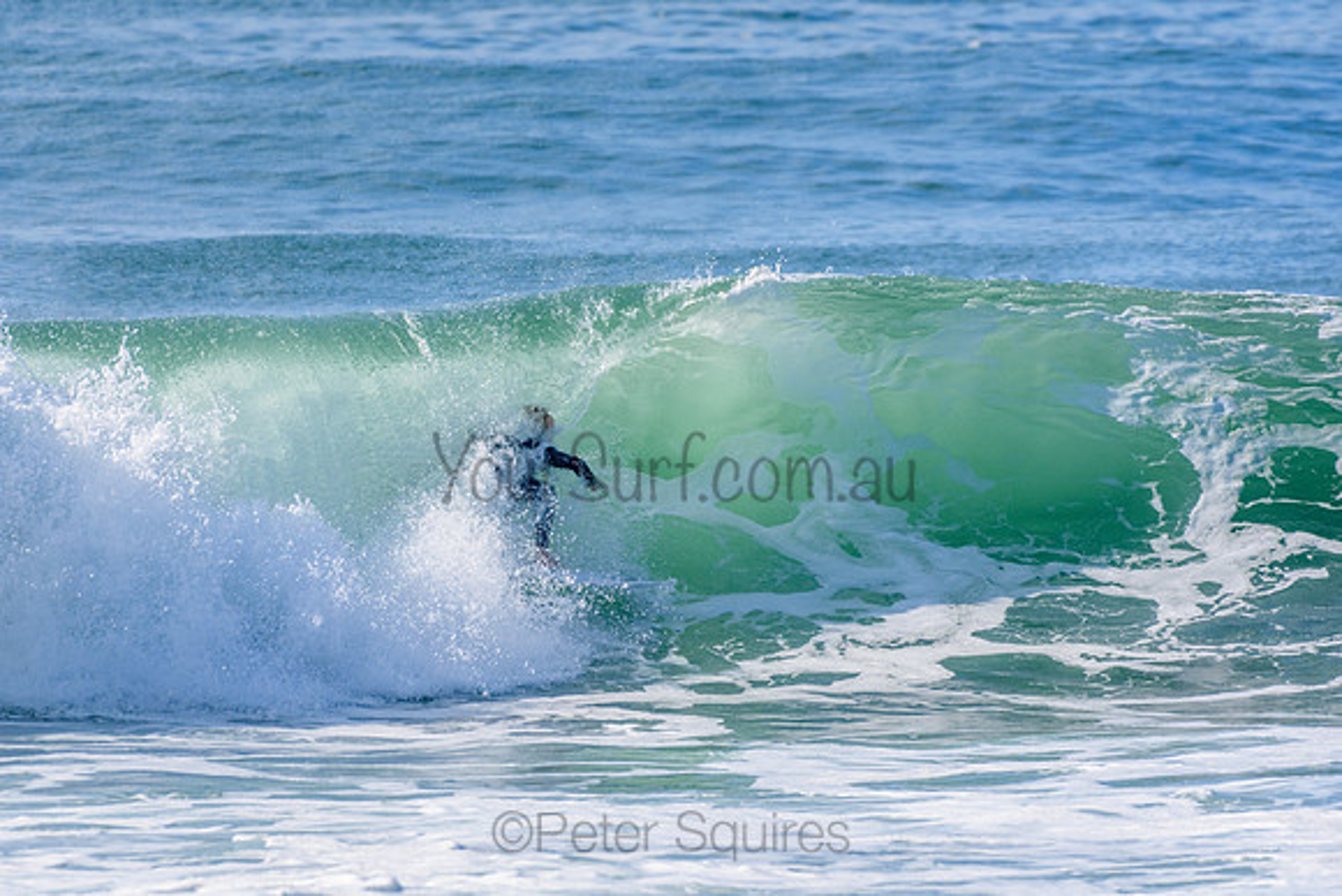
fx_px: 27964
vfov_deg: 1.8
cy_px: 448
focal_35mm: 750
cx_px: 671
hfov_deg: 2.7
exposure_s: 1/2000
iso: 320
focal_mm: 500
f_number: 5.6
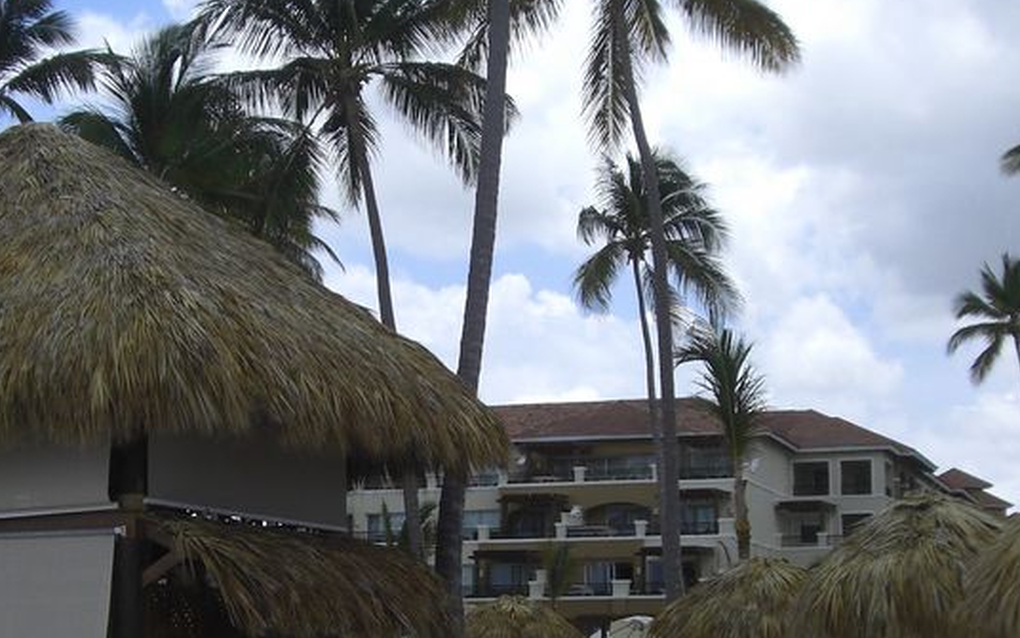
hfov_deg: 26.8
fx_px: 2140
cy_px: 459
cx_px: 447
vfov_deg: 16.9
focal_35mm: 77
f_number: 8
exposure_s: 1/160
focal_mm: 6.2
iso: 64
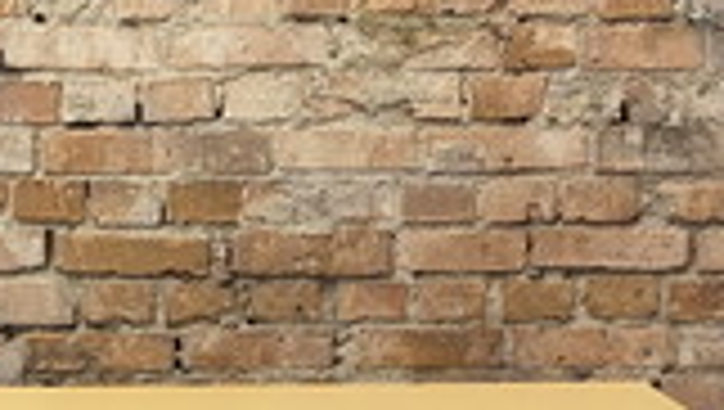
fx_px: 1730
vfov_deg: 13.0
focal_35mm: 90
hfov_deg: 23.3
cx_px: 153
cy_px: 536
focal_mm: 4.25
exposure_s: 1/50
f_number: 1.8
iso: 160
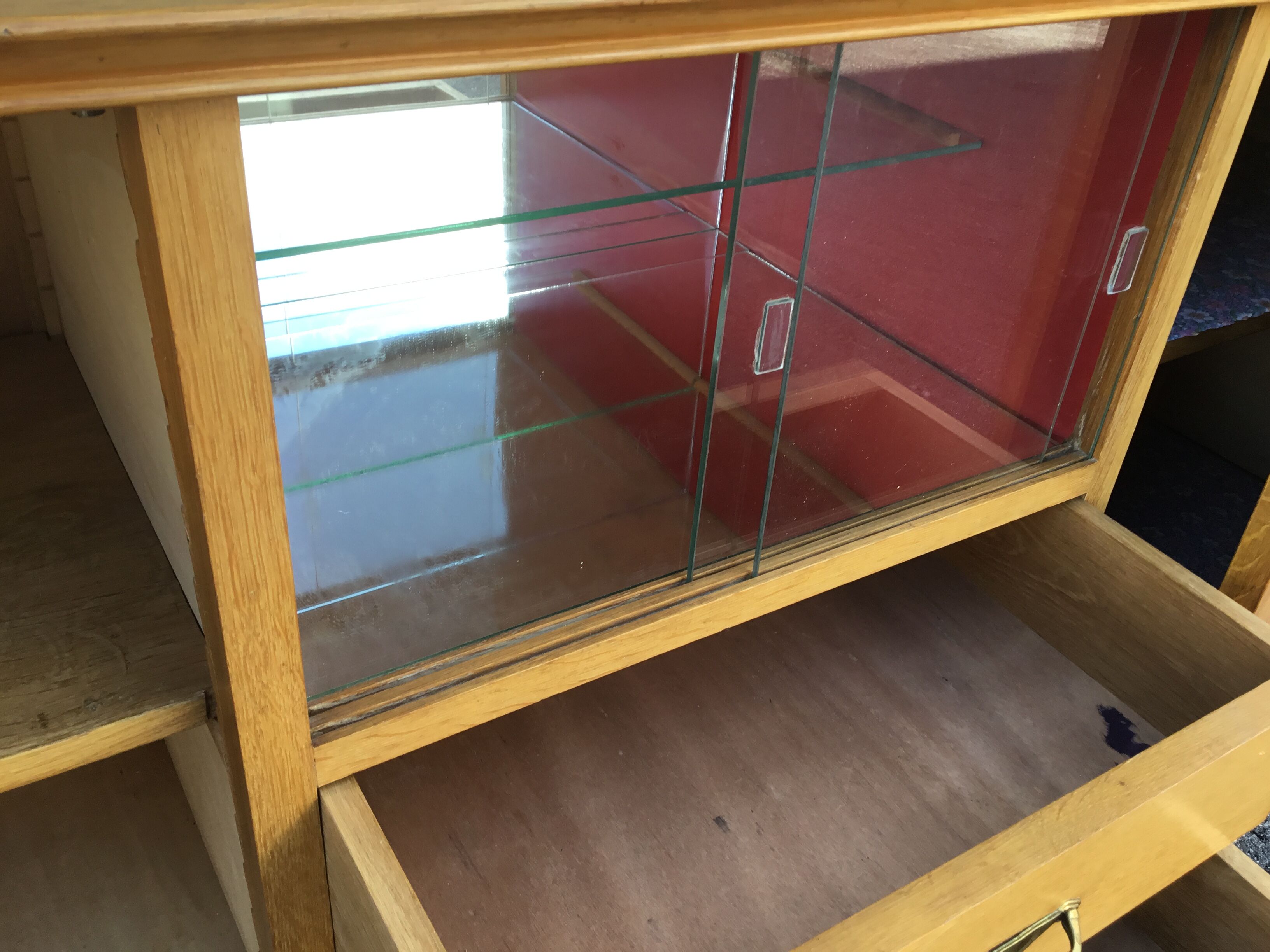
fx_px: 1137
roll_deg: -5.5
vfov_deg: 45.4
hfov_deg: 58.4
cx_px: 635
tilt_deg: -34.4
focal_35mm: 31
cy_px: 476
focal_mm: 3.3
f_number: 2.4
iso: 25
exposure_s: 1/113
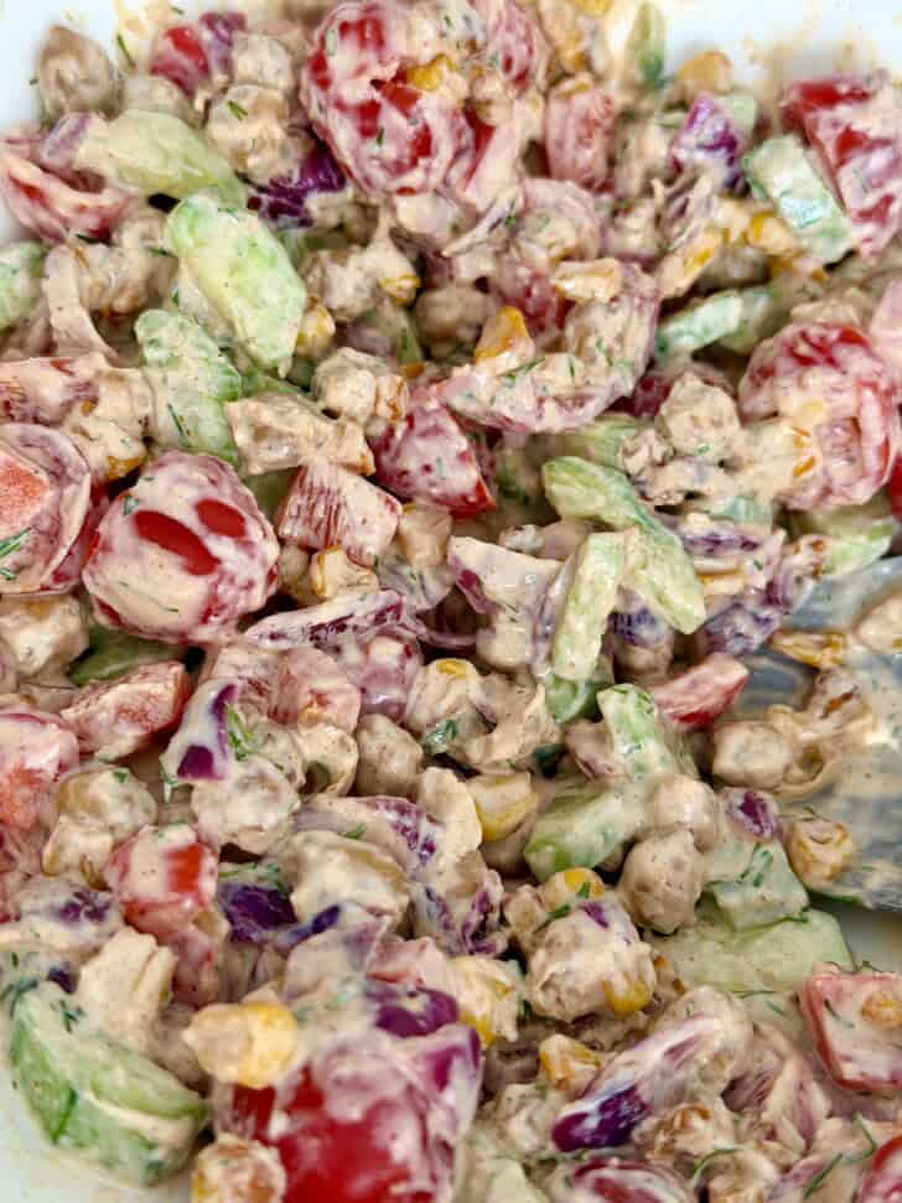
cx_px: 451
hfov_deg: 30.3
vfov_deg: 39.7
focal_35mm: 48
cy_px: 602
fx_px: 1668
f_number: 1.8
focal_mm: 6.8
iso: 64
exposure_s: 1/121
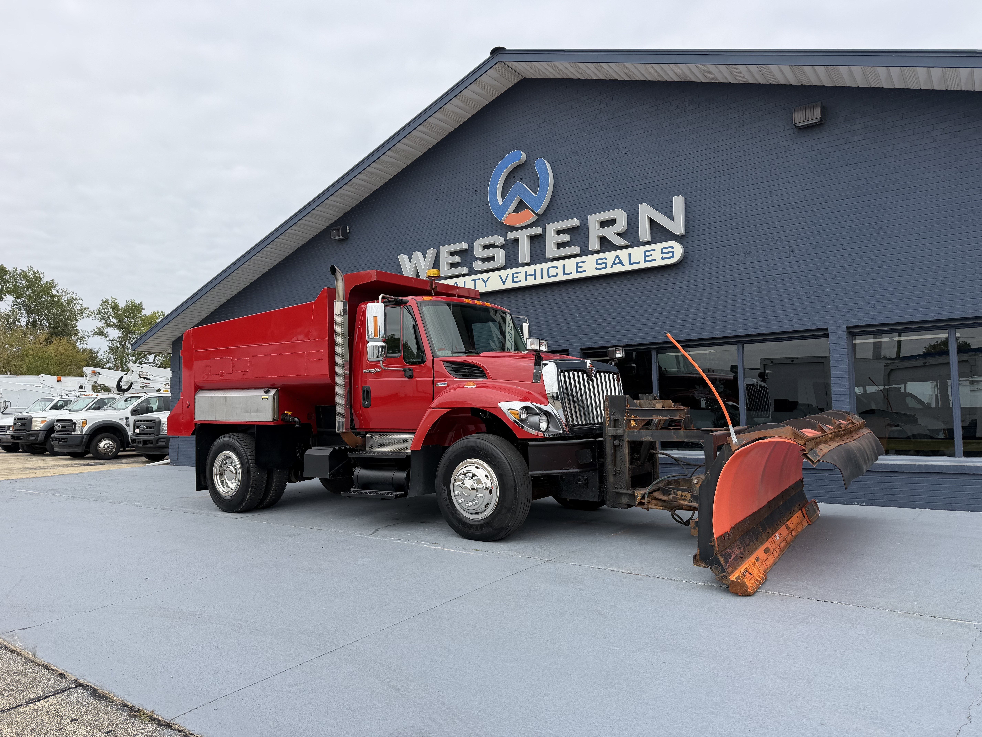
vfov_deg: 56.8
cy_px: 368
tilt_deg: +4.1
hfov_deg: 71.6
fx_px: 681
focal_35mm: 24
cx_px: 491
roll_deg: +0.5
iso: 80
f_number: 1.78
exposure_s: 1/3425
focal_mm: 6.76
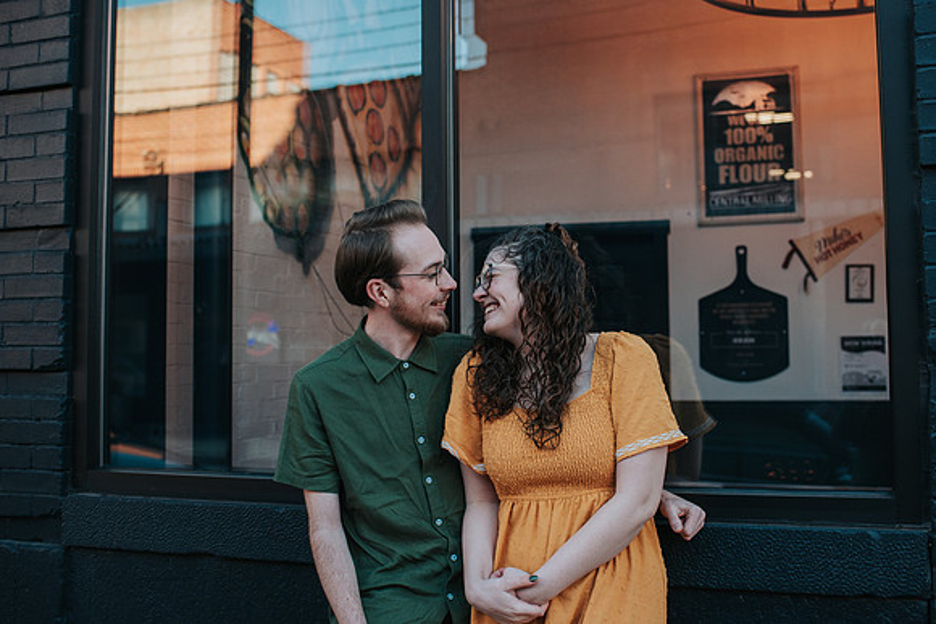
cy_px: 283
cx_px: 499
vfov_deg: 33.8
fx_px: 1027
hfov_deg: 49.0
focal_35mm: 39
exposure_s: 1/1250
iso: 800
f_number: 3.2
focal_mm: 35
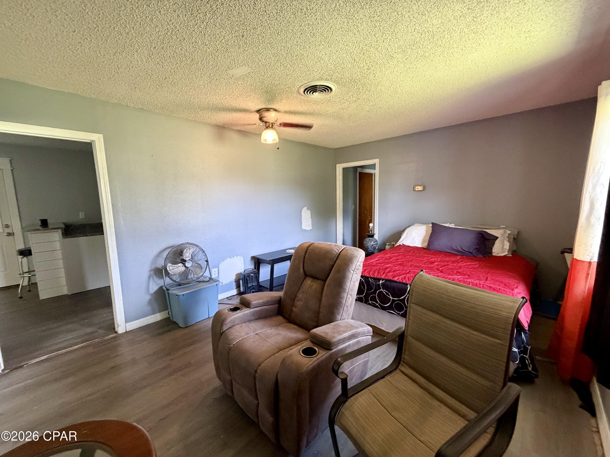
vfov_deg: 85.7
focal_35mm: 14
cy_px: 228
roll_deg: +0.9
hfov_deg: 102.1
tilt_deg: -6.5
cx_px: 305
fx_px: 247
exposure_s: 1/60
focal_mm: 2.22
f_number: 2.2
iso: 500
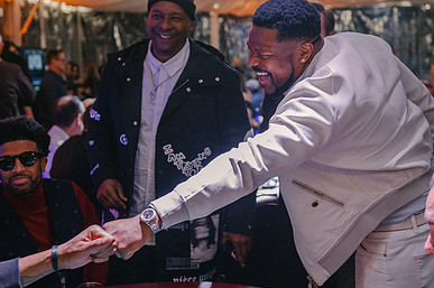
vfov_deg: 18.8
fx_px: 867
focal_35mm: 72
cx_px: 218
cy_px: 106
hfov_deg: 28.1
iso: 3200
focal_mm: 48
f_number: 3.2
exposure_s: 1/160
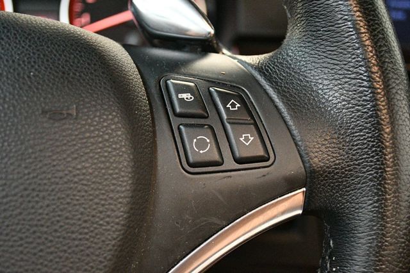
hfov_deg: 38.2
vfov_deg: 26.0
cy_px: 136
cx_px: 205
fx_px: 592
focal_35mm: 52
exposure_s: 1/60
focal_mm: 35
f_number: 5
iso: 8000
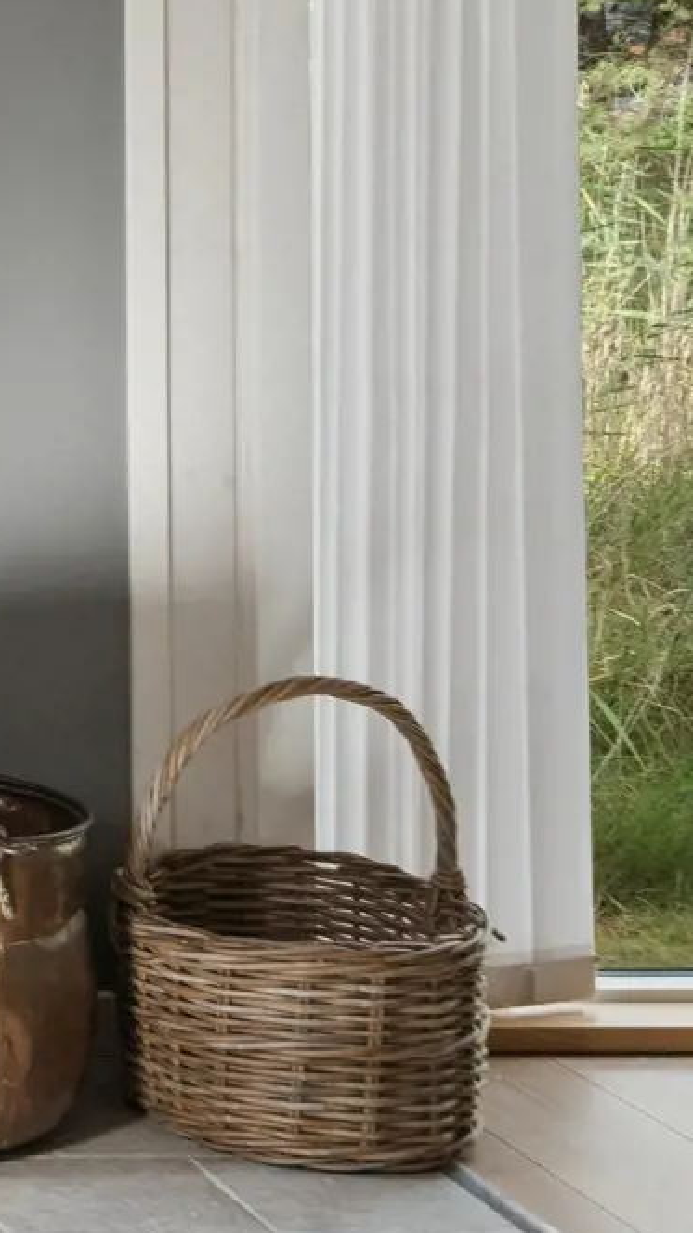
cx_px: -972
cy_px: 204
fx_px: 3368
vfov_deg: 20.5
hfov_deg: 10.2
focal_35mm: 103
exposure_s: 1/250
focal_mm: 34
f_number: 8
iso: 800
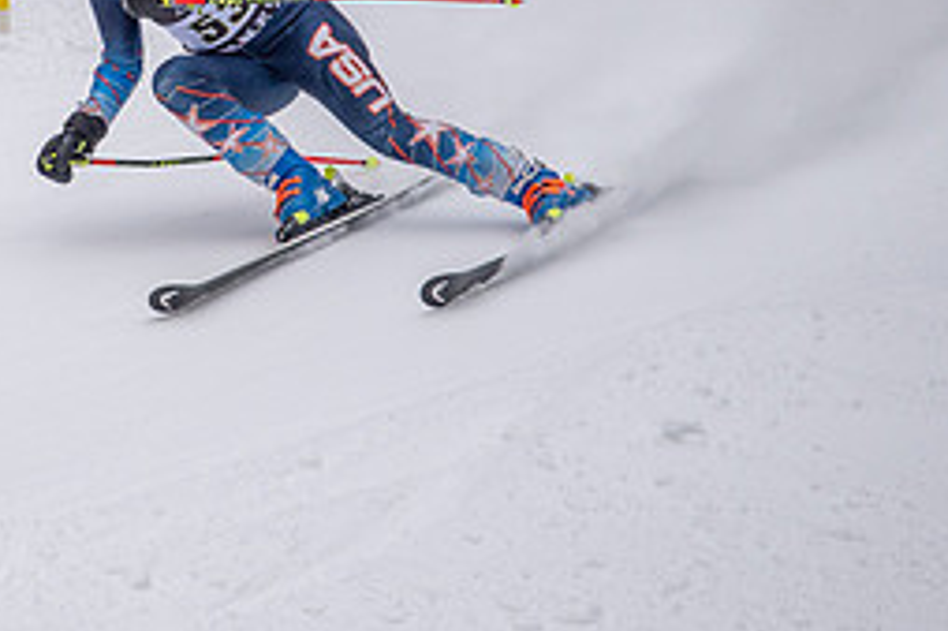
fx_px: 36052
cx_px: 127
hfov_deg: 1.5
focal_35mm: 1370
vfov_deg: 1.0
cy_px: 71
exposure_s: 1/5000
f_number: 6.3
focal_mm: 600
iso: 2000
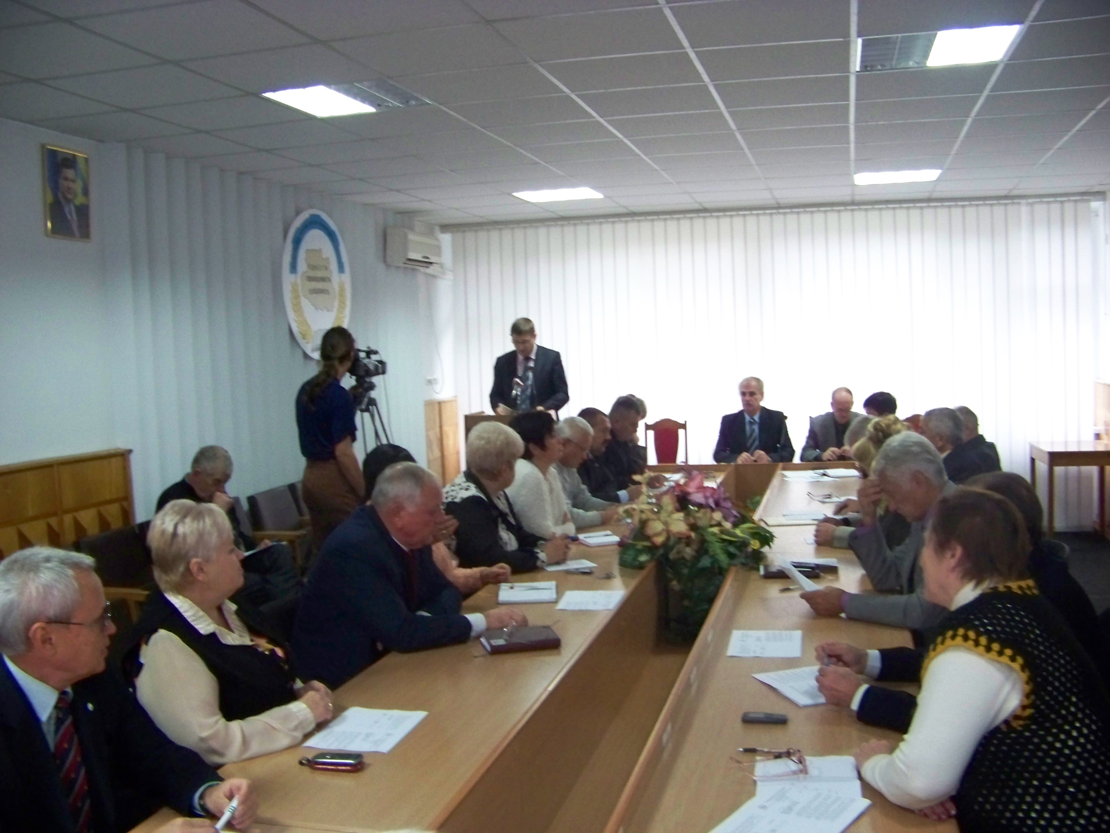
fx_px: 1154
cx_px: 555
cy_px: 416
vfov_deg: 39.7
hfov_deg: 51.4
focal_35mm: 36
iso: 400
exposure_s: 1/30
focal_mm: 5.85
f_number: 2.8
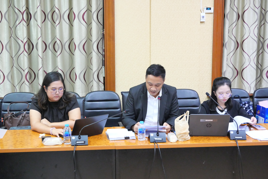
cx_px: 134
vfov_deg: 28.7
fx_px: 350
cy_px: 90
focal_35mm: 47
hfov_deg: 41.9
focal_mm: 23
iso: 3200
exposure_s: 1/20
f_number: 5
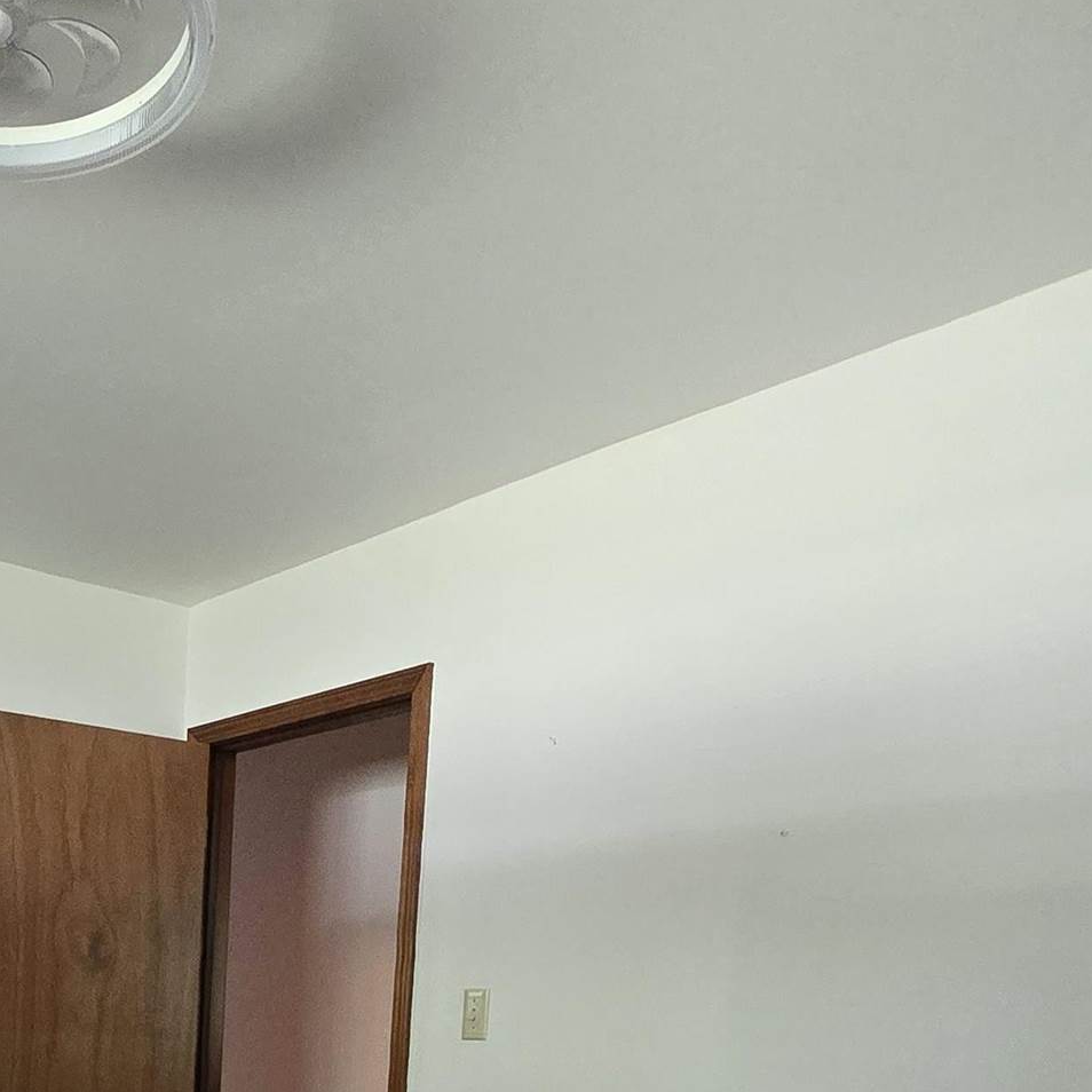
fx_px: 1321
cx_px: 72
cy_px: 1249
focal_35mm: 37
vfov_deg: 36.6
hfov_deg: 40.8
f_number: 2.2
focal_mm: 2.2
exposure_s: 1/60
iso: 1000
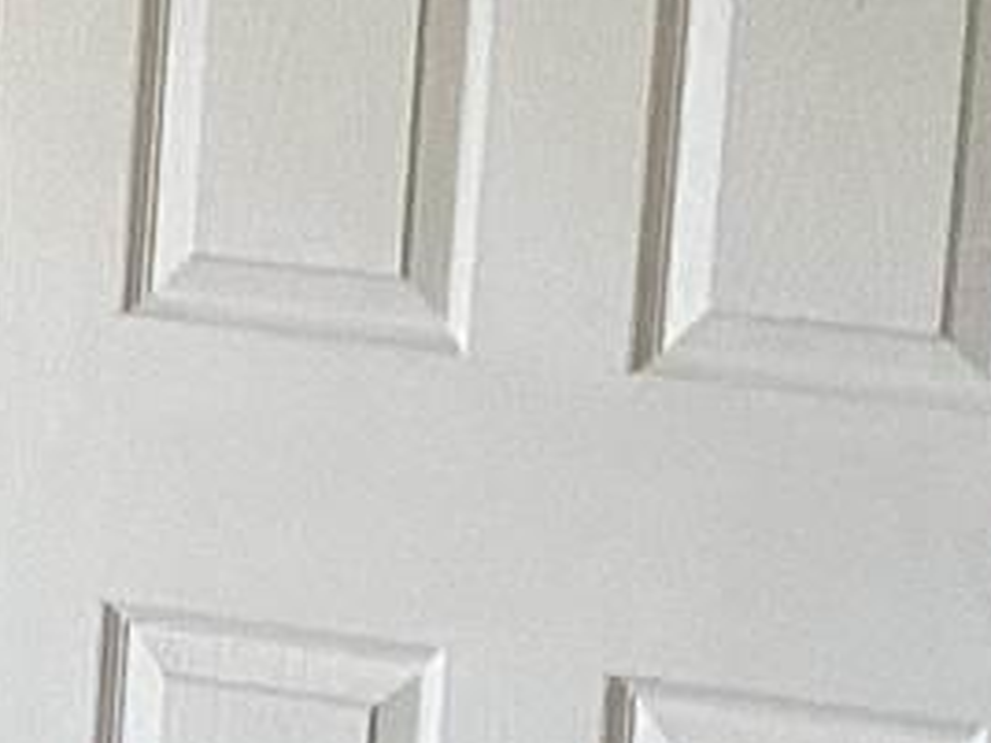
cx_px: -1083
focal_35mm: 237
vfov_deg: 6.3
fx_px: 6785
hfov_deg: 7.9
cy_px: 322
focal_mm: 3.3
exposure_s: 1/60
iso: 50
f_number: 2.4
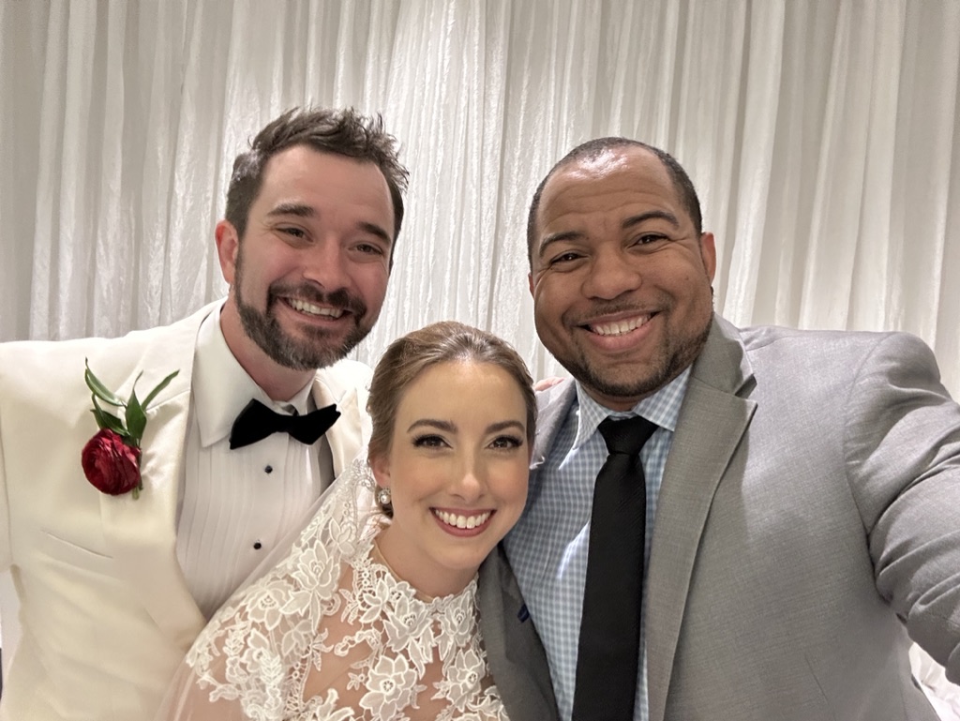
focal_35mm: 23
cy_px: 360
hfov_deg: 73.9
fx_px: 638
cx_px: 480
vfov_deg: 58.9
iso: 320
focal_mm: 2.69
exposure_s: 1/30
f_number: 1.9
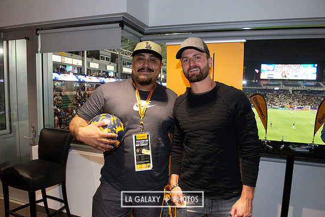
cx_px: 162
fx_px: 226
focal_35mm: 25
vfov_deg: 51.3
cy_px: 112
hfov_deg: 71.5
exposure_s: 1/60
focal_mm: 24
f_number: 6.3
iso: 640
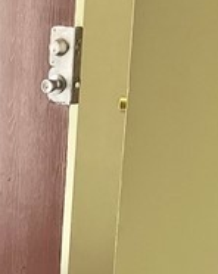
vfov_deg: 13.3
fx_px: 1133
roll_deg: +1.0
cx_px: -172
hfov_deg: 10.4
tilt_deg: -15.7
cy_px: 346
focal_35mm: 140
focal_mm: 5.1
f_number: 1.6
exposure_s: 1/122
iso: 64
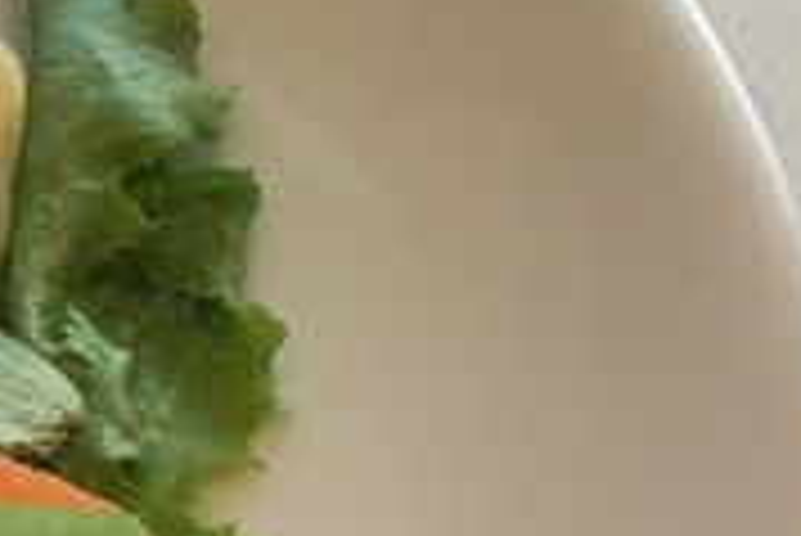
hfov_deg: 9.8
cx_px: -400
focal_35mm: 203
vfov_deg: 6.8
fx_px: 4520
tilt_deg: -47.4
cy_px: 311
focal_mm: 4.15
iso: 25
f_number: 2.2
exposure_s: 1/120
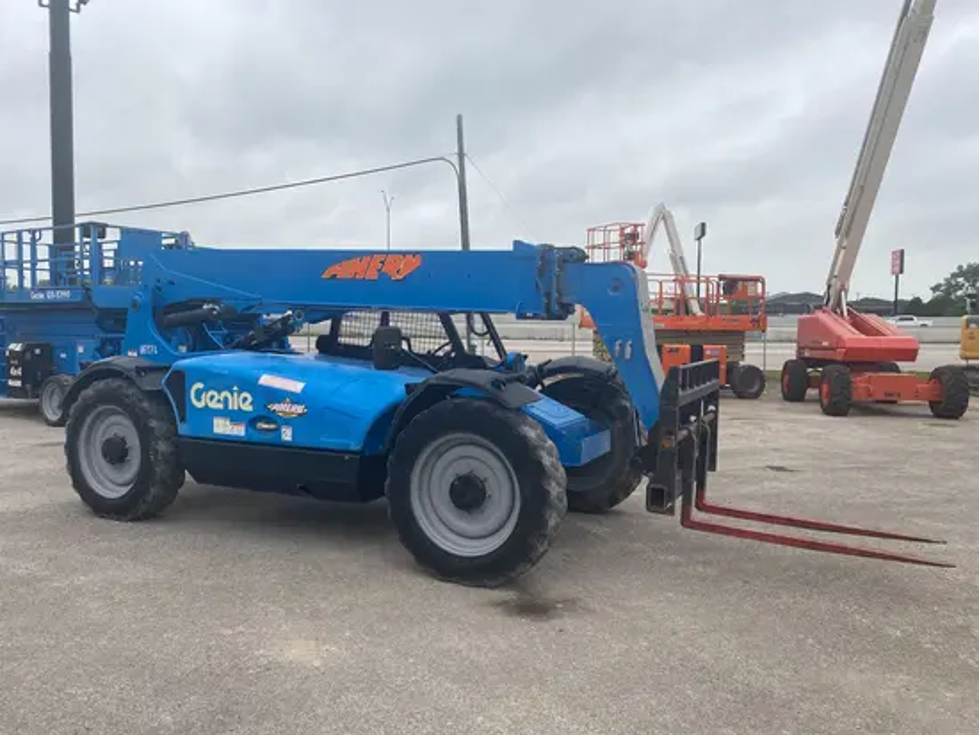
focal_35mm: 26
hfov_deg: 67.3
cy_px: 368
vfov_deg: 53.1
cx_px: 490
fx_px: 736
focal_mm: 4.25
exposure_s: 1/630
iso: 32
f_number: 1.8
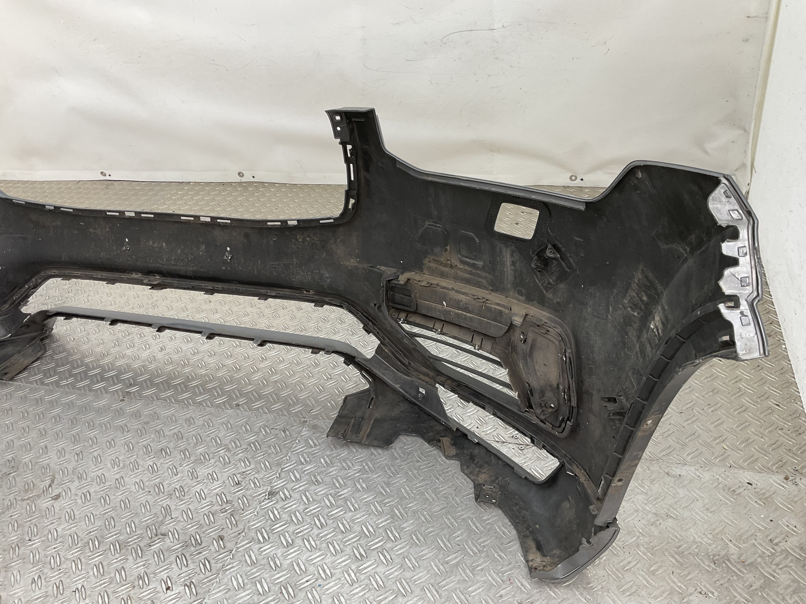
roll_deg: +5.8
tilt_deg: -33.2
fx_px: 675
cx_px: 403
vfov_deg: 48.2
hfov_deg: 61.7
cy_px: 302
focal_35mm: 29
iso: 20
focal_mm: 3
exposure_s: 1/100
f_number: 1.8
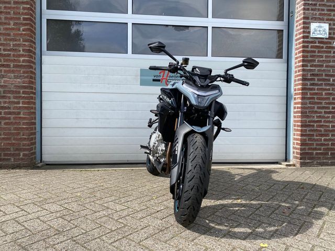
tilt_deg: -1.5
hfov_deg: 67.3
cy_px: 126
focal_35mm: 26
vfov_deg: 53.1
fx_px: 252
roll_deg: -0.5
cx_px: 168
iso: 32
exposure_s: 1/1565
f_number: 1.8
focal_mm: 4.25
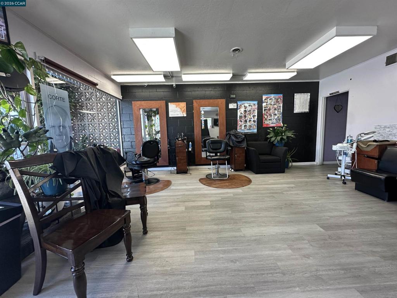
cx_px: 198
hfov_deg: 102.1
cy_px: 149
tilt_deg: -6.3
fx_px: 161
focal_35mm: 14
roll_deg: +1.1
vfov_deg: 85.7
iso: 160
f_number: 2.2
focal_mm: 2.22
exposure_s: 1/120
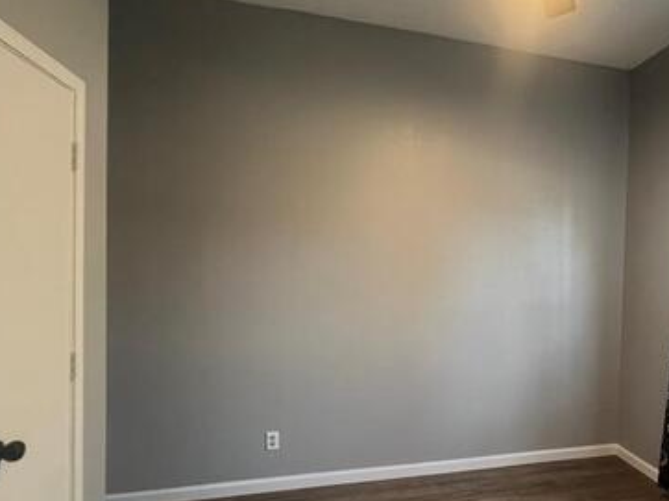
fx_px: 444
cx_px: 482
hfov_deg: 70.1
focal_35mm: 23
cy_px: 281
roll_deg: -1.3
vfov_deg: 58.6
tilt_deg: -2.5
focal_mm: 1.57
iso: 320
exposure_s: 1/60
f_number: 1.8
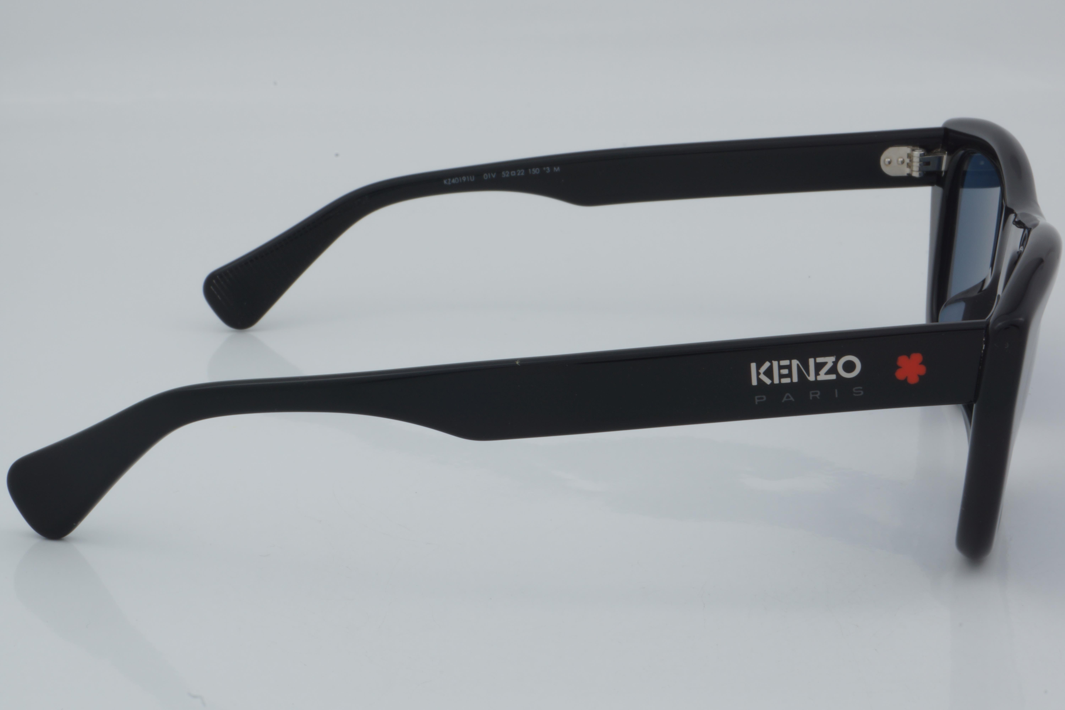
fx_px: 2219
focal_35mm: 75
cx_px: 532
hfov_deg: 27.0
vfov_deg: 18.2
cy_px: 355
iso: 100
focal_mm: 50
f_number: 32
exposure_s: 1/4
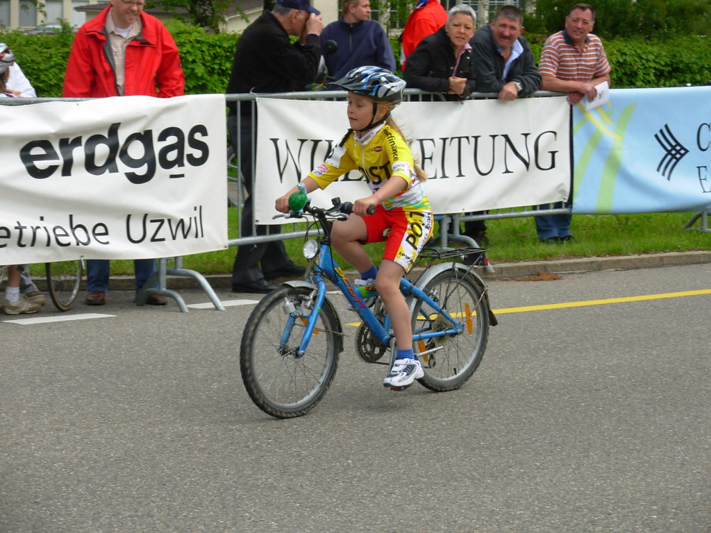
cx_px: 356
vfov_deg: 15.4
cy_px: 266
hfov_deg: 20.4
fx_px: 1972
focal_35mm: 96
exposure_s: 1/418
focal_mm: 15.9
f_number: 3.9
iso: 50
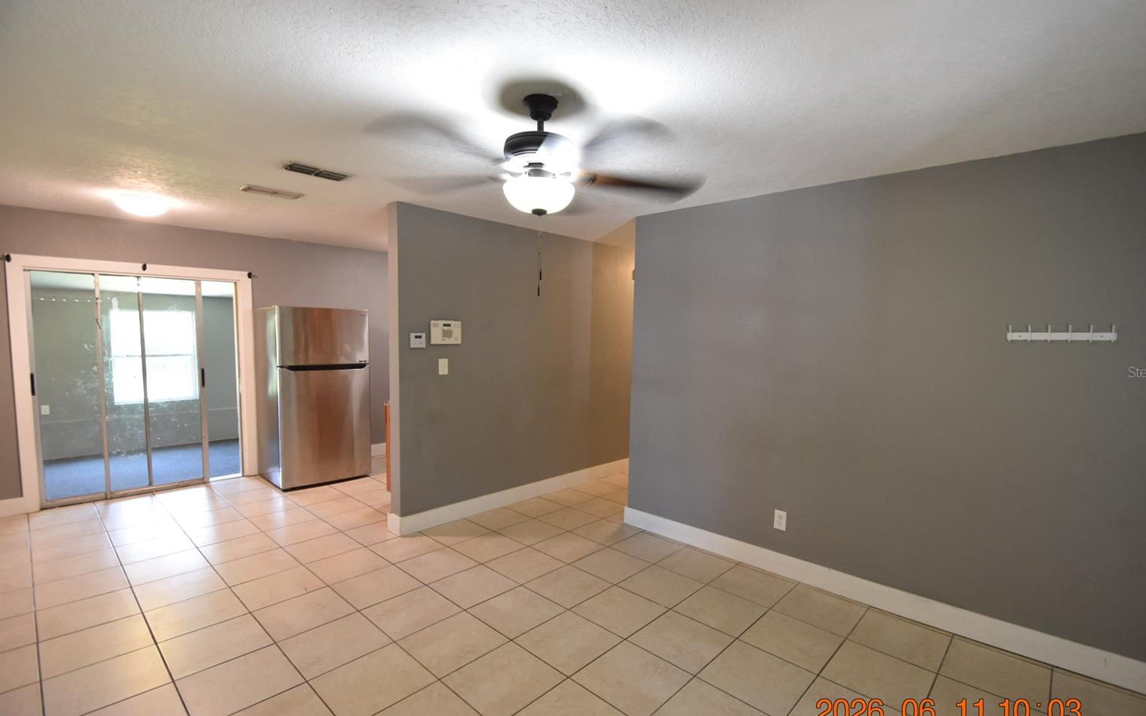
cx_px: 595
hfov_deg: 97.8
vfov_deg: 71.2
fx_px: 500
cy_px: 372
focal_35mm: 16
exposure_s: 1/30
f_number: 3.5
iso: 800
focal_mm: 10
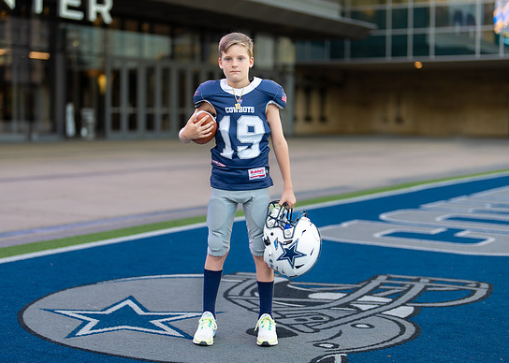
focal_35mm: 66
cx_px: 240
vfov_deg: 21.6
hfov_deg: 29.9
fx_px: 954
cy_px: 174
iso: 100
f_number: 1.2
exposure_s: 1/400
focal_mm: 50
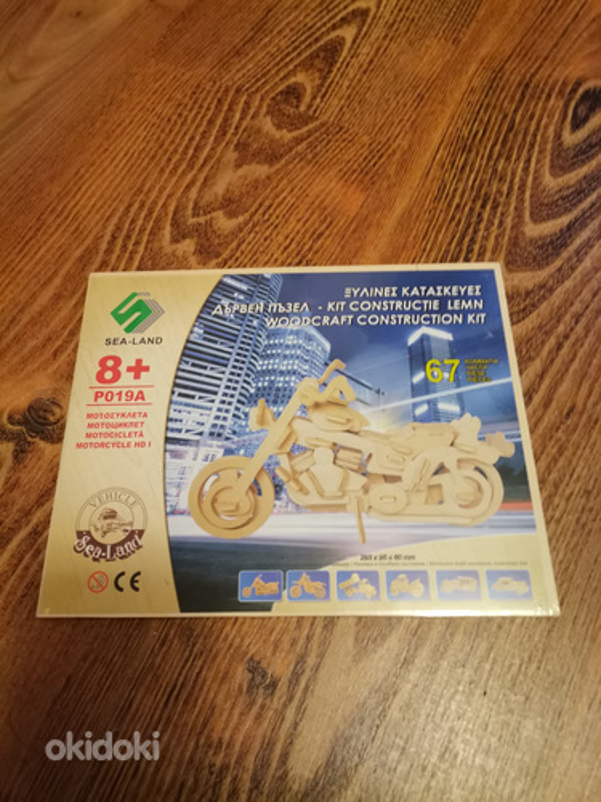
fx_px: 602
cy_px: 401
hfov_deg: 53.1
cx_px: 300
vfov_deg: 67.3
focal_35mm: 26
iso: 1000
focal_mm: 4.75
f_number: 1.8
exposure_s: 1/25
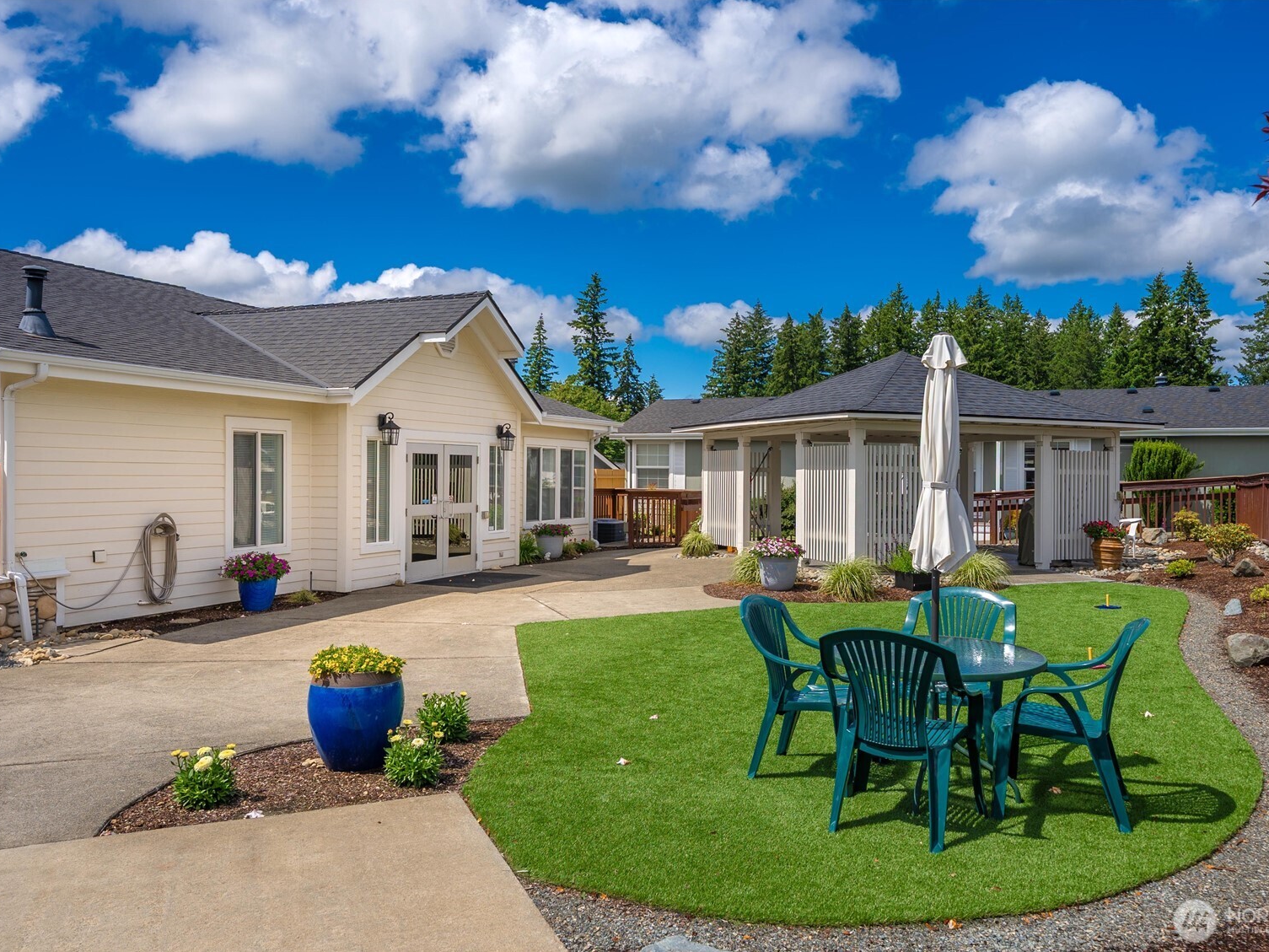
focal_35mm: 26
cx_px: 665
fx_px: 953
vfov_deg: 53.1
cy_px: 476
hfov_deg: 67.3
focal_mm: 24
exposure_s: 1/400
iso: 80
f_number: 7.1
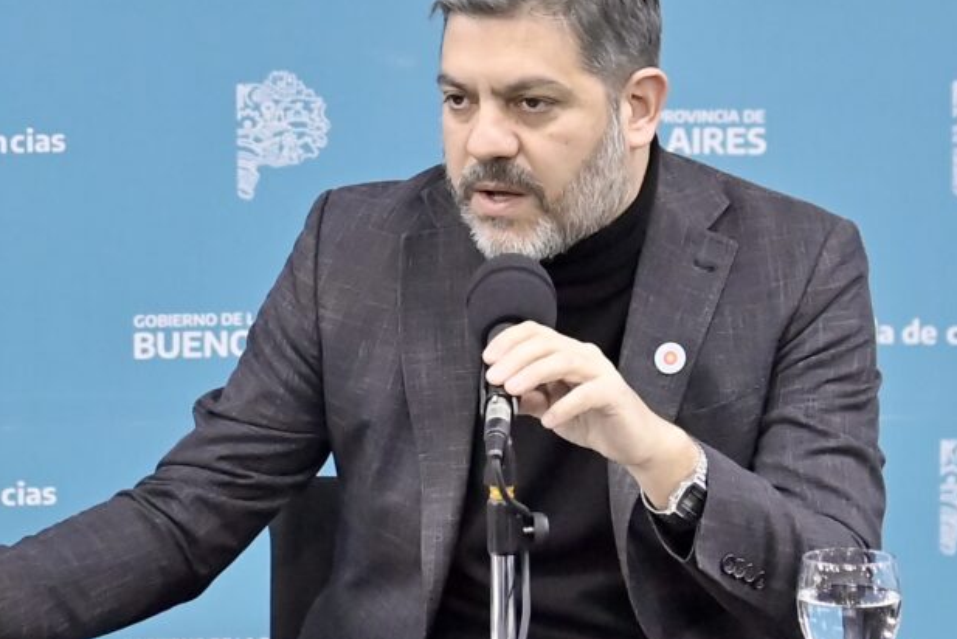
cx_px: 394
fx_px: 5292
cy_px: -98
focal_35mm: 199
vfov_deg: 6.9
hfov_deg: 10.3
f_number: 3.2
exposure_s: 1/400
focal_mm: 48
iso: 4000
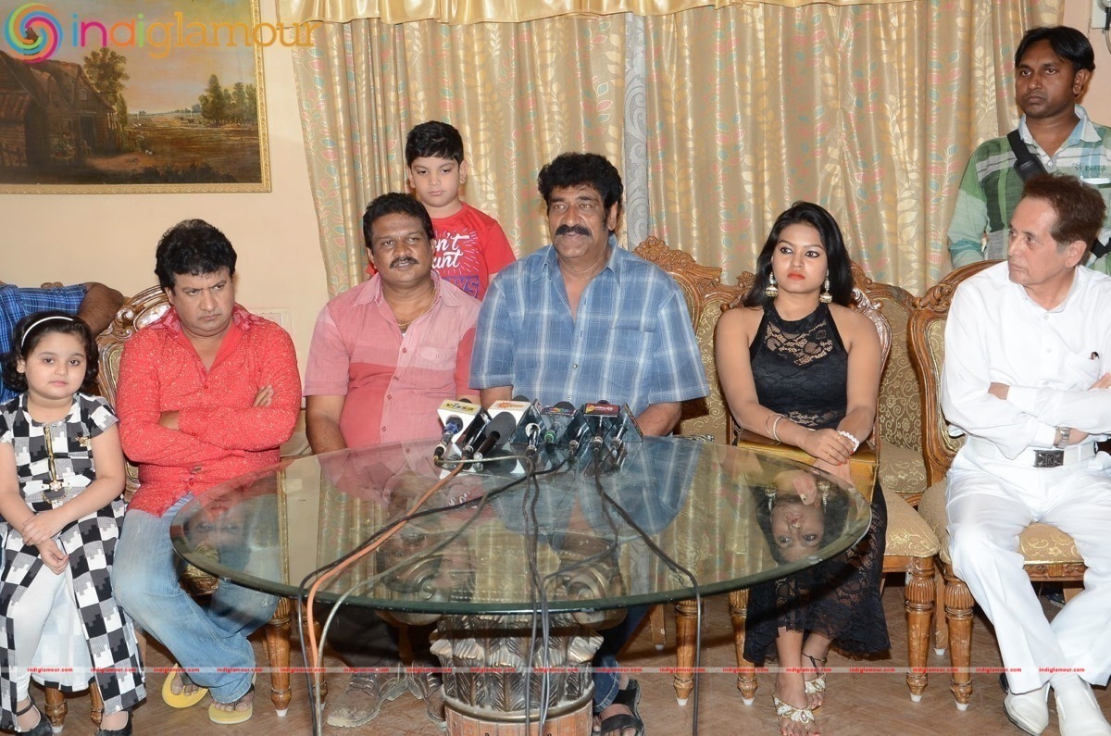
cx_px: 556
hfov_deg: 39.0
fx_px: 1571
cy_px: 368
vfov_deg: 26.4
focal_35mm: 51
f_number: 5.6
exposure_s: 1/125
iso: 500
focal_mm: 34
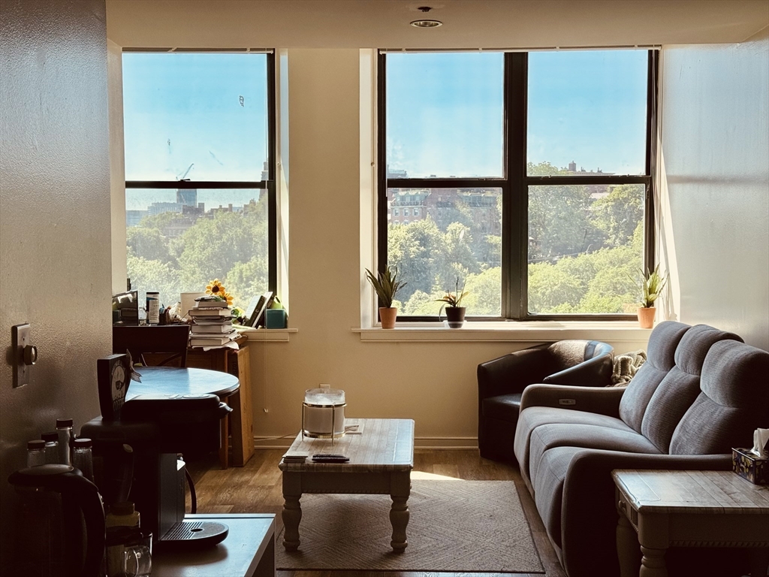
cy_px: 288
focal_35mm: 48
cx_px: 384
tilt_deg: -3.2
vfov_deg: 30.3
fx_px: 1066
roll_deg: -0.5
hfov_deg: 39.7
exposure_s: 1/1238
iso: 64
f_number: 1.78
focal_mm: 6.76
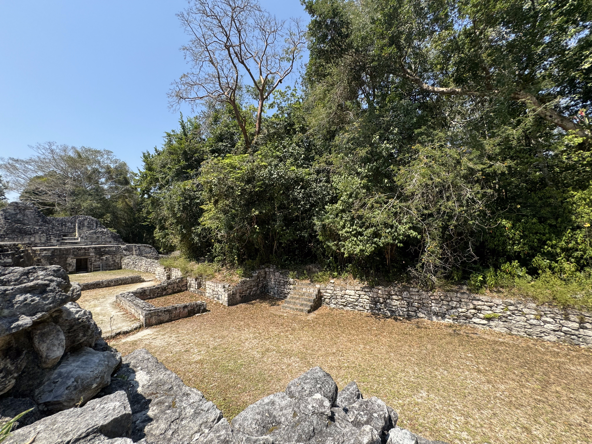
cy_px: 222
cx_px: 296
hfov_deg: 102.1
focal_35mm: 14
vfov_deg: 85.7
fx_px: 239
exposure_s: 1/944
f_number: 2.2
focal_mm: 2.22
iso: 40
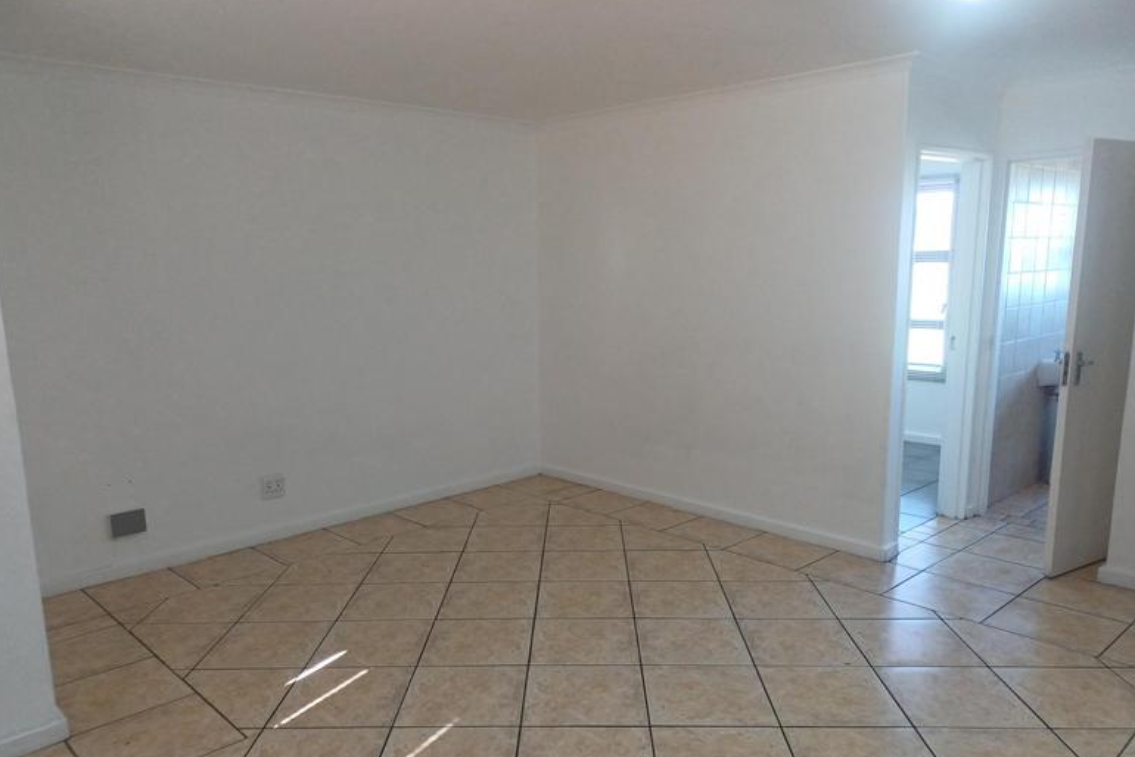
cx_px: 559
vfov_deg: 47.8
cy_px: 432
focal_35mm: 27
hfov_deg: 67.4
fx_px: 852
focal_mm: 4.65
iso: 160
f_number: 1.8
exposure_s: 1/50
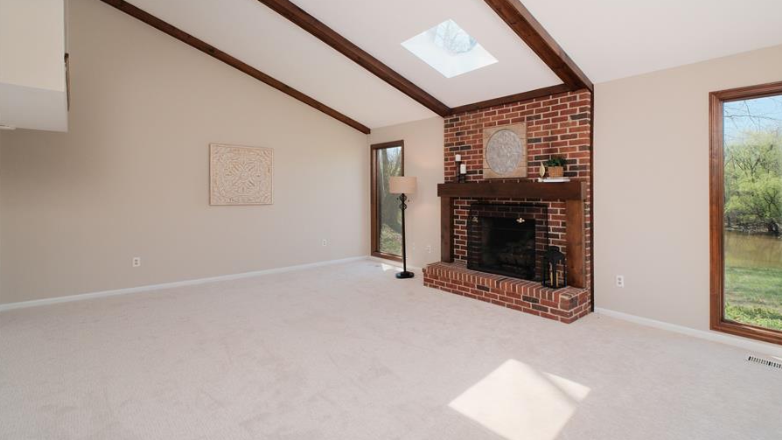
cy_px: 180
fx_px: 373
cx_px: 443
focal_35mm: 18
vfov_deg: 60.6
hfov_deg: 92.1
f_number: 6.4
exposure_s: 1/250
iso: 800
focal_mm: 10
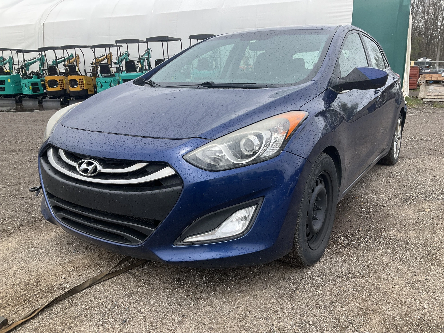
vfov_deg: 48.2
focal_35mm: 29
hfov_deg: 61.7
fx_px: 372
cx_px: 222
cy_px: 166
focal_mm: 3
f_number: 1.8
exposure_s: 1/1035
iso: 25
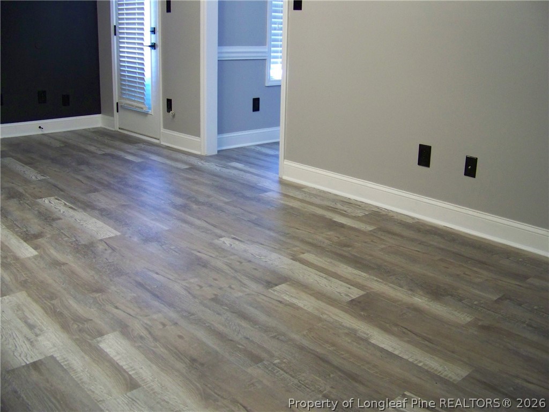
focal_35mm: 36
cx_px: 274
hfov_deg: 51.4
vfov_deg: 39.7
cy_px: 206
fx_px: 571
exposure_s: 1/30
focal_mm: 5.85
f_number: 2.8
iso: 200
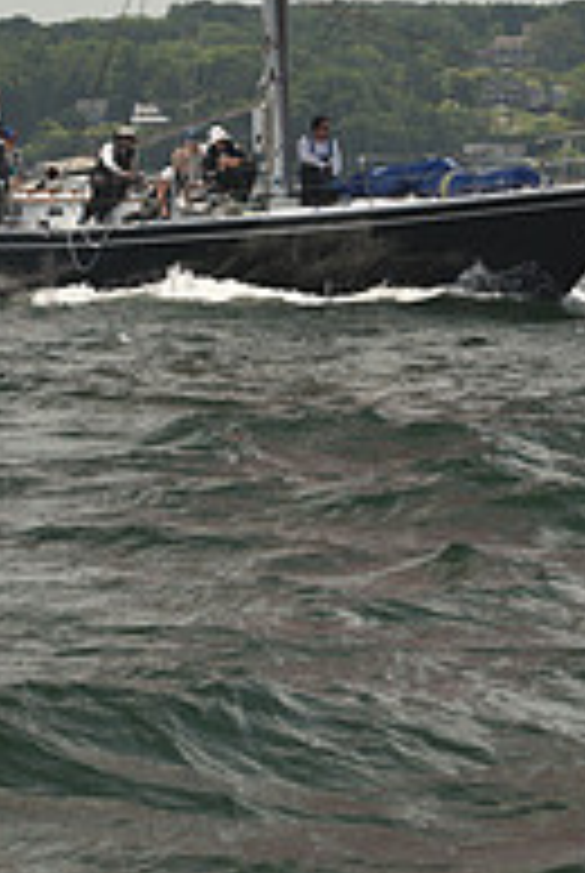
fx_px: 5076
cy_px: -414
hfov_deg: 6.6
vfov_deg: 9.6
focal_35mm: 209
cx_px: 430
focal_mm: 70
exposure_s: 1/640
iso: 250
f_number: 6.3
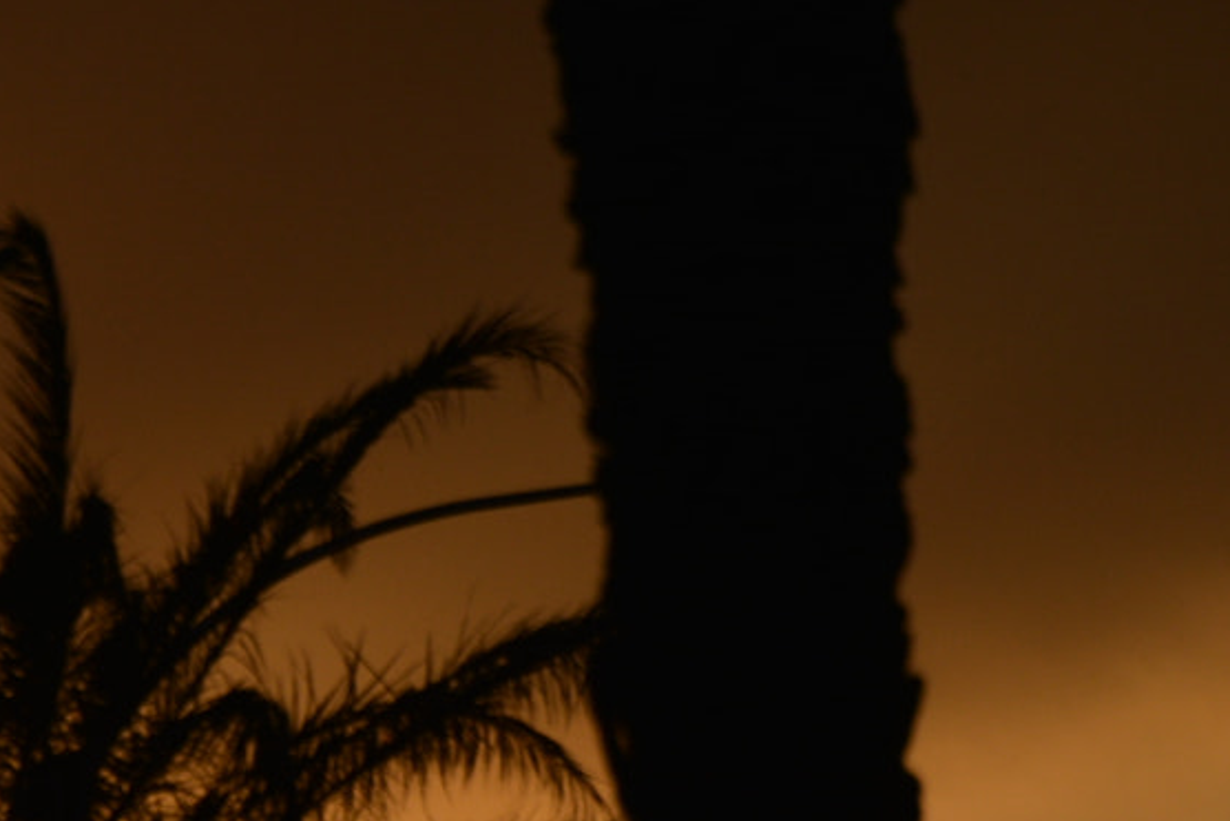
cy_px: 1061
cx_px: -533
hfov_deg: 4.6
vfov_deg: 3.1
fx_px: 15105
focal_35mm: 442
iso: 100
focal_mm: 80
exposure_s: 1/3200
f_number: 4
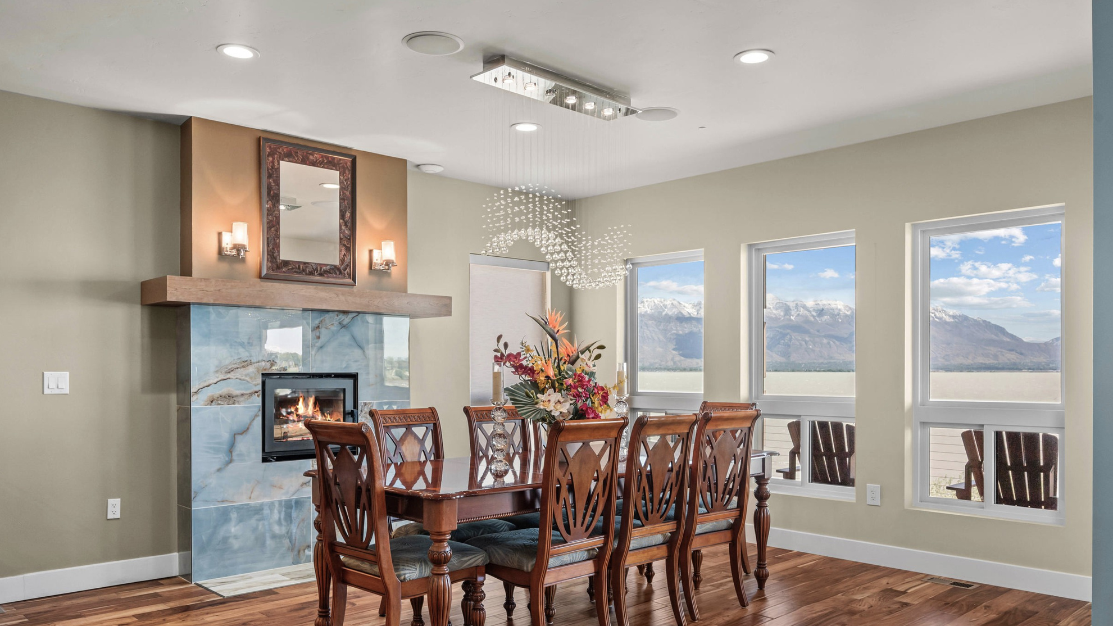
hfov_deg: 71.9
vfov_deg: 44.2
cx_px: 543
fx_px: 767
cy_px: 375
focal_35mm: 26
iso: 500
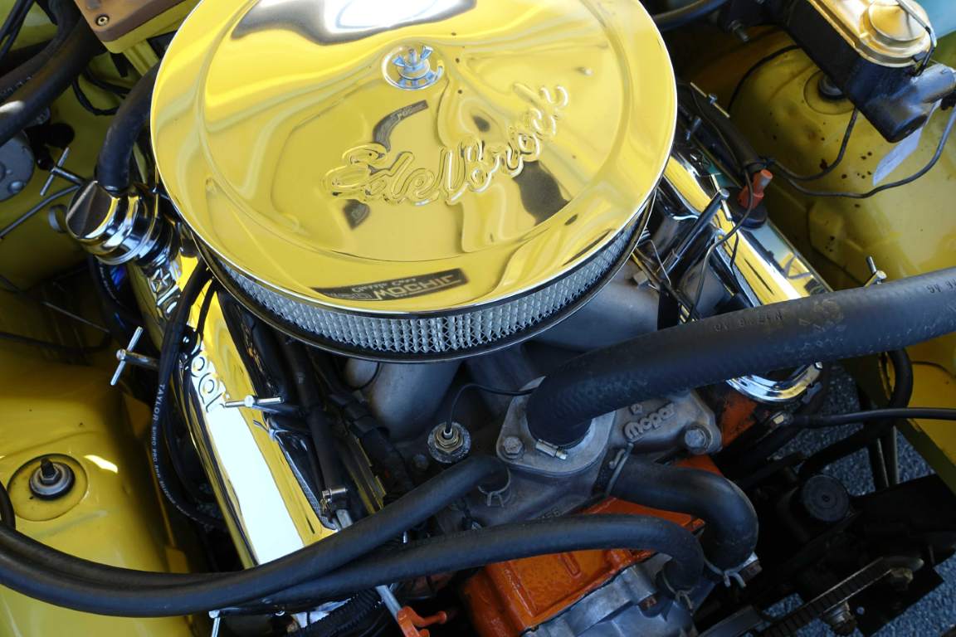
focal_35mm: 32
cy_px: 318
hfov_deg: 58.7
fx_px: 850
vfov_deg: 41.1
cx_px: 478
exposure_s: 1/100
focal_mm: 11.69
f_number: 4
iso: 125
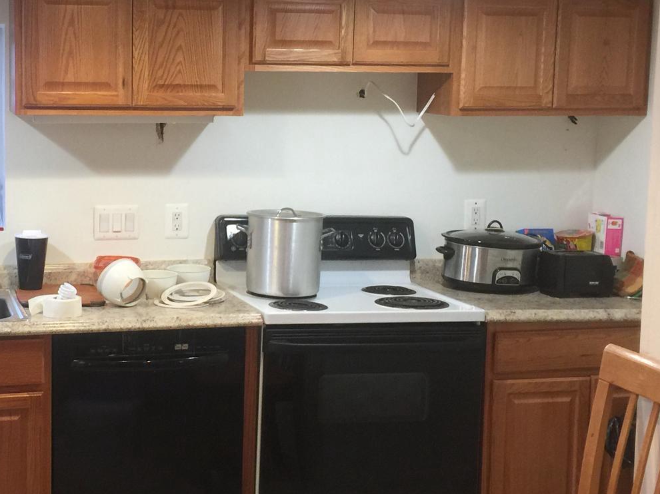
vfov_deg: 24.4
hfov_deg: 31.7
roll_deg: -1.2
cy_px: 191
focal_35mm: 60
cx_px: 175
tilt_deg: -4.6
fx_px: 1144
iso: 50
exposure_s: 1/15
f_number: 2.2
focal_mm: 4.15
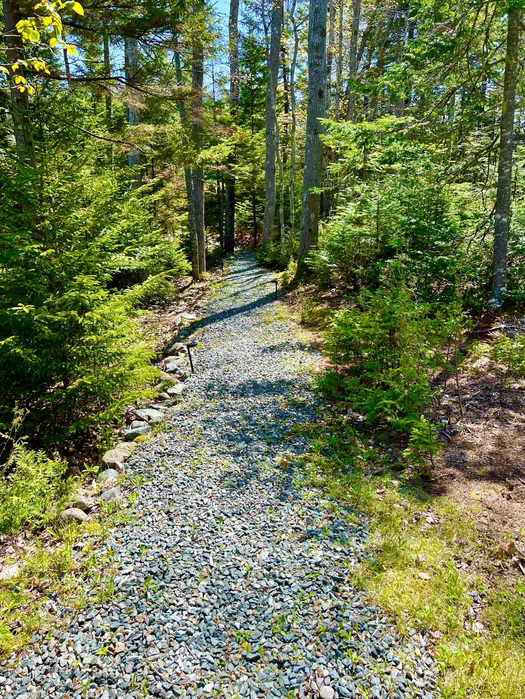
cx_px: 262
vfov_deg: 67.3
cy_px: 350
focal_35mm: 26
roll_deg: +0.7
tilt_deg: -15.5
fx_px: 526
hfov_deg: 53.1
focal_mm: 5.7
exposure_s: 1/1171
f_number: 1.5
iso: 50
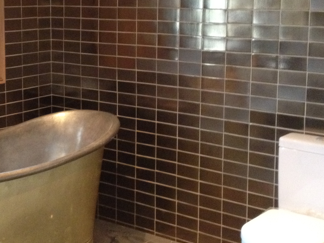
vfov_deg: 19.6
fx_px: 702
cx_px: 89
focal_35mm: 75
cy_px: 78
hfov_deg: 25.7
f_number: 2.4
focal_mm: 4.28
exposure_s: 1/17
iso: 400
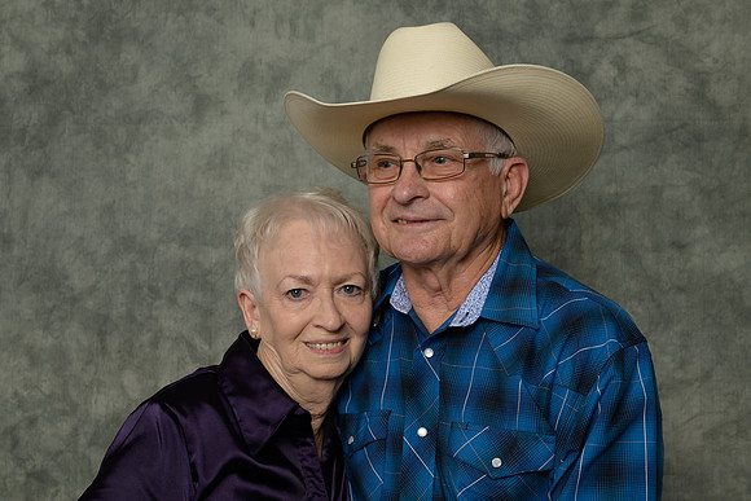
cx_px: 376
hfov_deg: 35.6
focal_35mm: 56
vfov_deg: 24.2
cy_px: 250
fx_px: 1168
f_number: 10
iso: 400
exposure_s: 1/125
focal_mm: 56
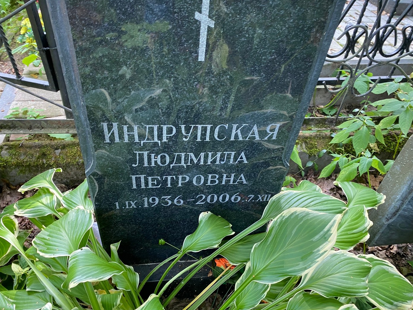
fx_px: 322
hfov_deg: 65.3
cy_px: 159
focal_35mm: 27
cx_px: 209
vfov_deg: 51.3
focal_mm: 4.25
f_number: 1.8
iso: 125
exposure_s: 1/93
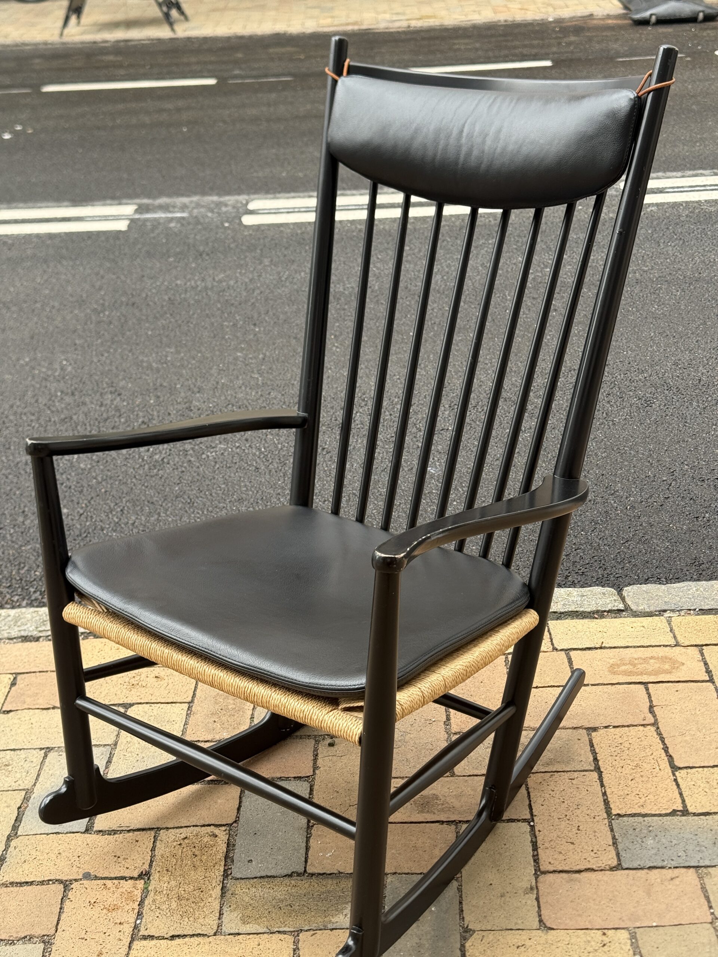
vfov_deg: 39.7
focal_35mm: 48
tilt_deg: -26.5
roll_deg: +3.3
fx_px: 1327
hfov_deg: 30.3
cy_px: 478
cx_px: 359
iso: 64
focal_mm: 6.76
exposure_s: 1/541
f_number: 1.78
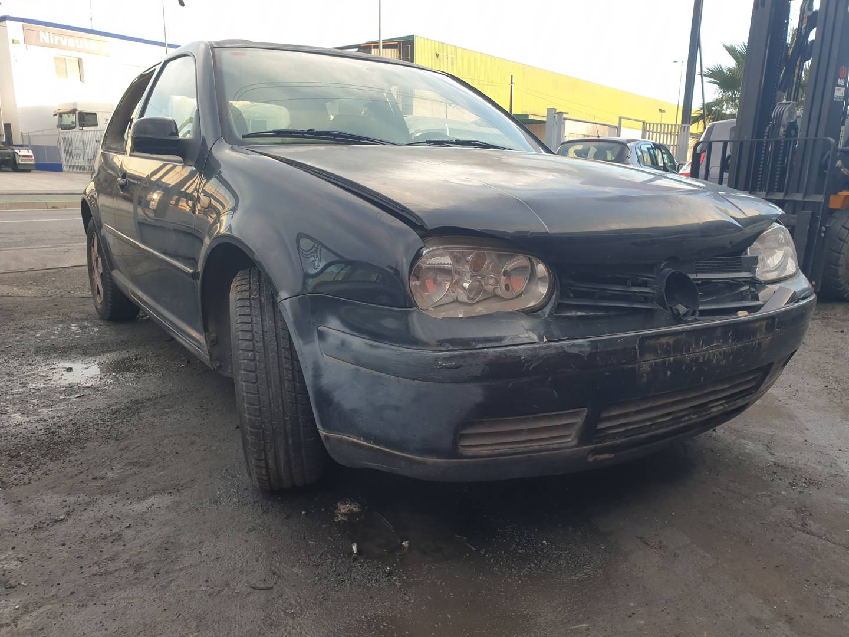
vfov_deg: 53.1
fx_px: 638
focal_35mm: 26
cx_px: 424
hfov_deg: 67.3
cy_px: 318
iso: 50
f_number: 2.4
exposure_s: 1/100
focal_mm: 4.3
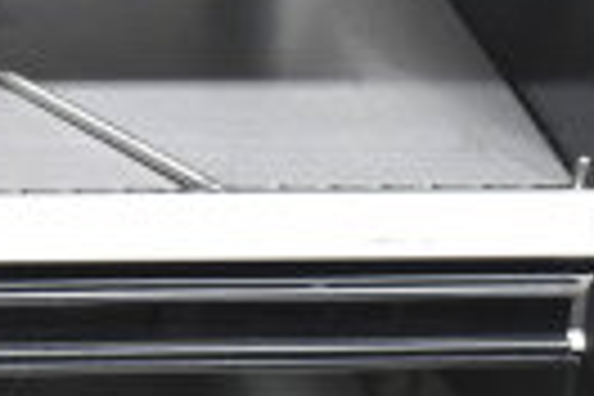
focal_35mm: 180
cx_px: -634
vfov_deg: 7.6
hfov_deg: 10.4
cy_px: 277
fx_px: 2970
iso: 2000
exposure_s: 1/40
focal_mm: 26
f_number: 4
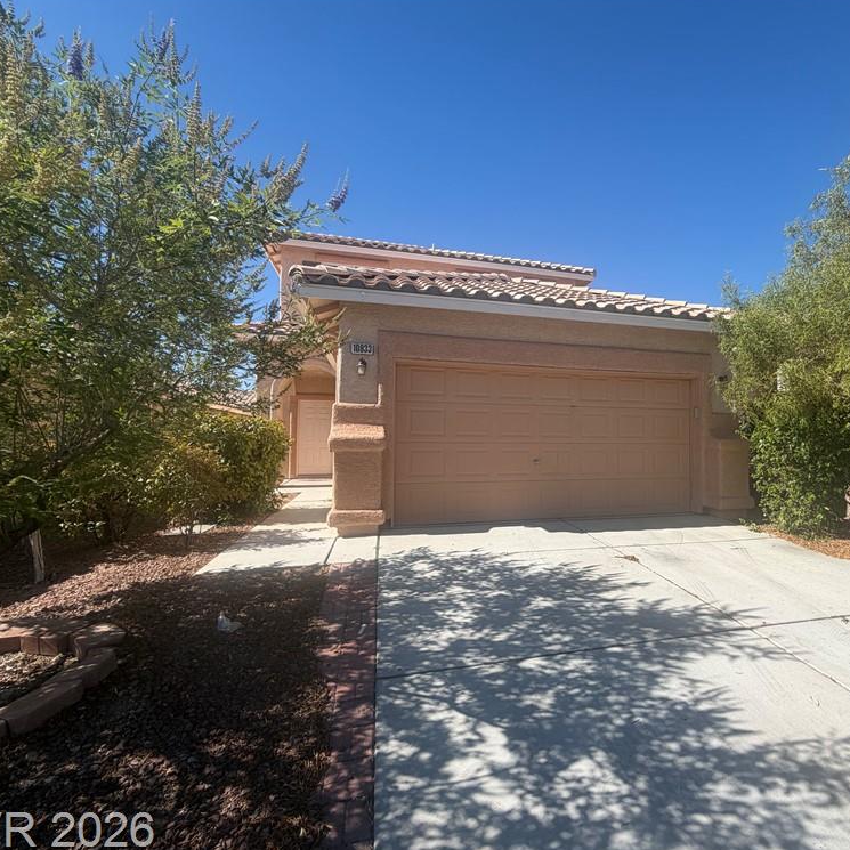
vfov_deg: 84.0
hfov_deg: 82.7
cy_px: 427
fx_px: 472
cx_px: 520
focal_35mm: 17
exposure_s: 1/770
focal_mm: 2.22
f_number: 2.2
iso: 25
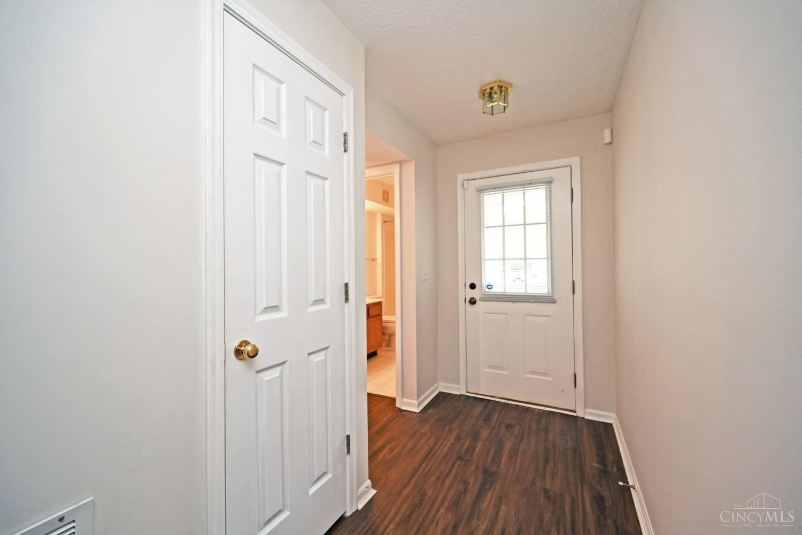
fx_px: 312
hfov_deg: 104.3
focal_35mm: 14
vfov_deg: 81.2
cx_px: 401
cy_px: 268
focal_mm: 14
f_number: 4
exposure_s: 1/60
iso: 360
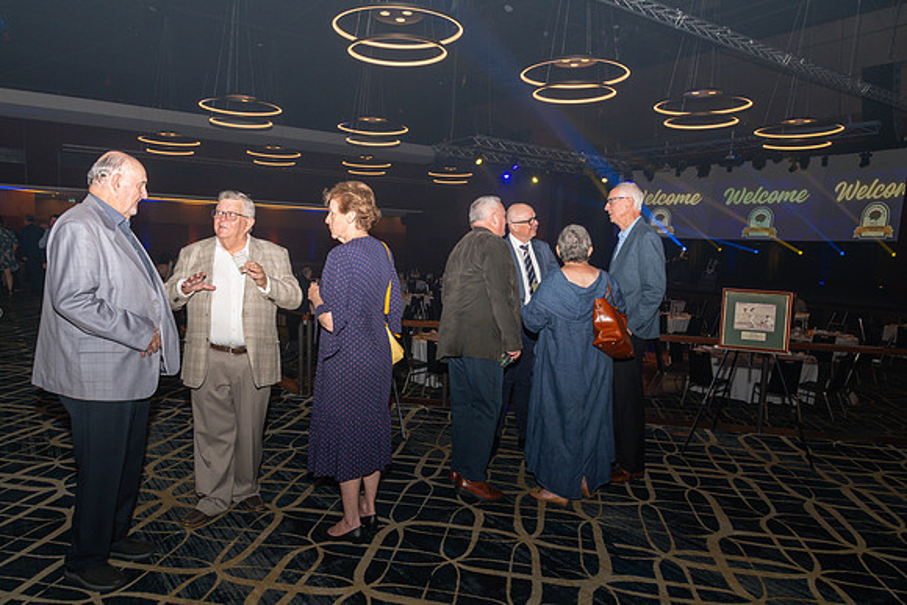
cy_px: 320
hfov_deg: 70.5
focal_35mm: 25
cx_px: 426
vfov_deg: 50.5
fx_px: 641
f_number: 8
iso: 400
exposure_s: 1/60
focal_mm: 24
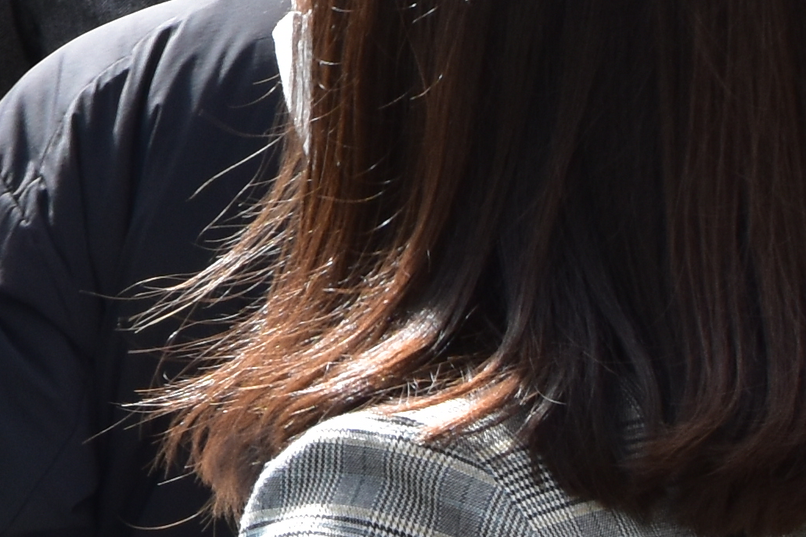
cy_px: -322
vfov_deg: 4.5
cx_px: -1299
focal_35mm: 306
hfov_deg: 6.3
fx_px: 6846
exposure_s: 1/125
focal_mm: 35
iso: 400
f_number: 9
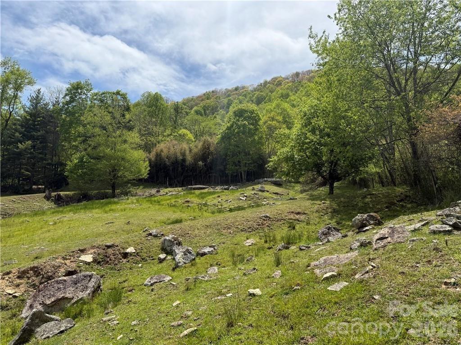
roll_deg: +1.4
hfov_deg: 71.6
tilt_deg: +7.0
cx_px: 230
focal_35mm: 24
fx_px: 320
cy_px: 172
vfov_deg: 56.8
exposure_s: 1/5319
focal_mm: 6.76
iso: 80
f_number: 1.78
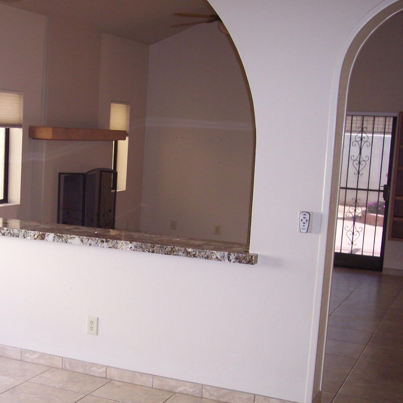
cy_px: 241
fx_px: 751
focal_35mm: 57
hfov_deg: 29.3
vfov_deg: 30.0
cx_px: 72
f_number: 2.8
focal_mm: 8
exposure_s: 1/60
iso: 140
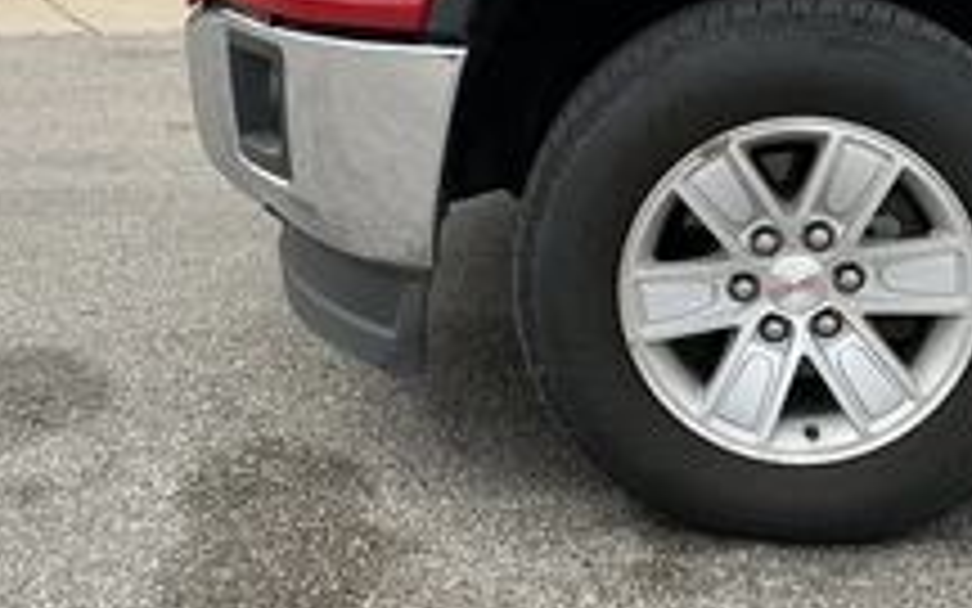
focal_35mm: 55
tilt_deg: -11.4
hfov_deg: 36.8
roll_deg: -2.2
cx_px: 576
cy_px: 104
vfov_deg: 23.1
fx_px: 1457
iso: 25
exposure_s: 1/912
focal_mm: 3
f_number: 1.8
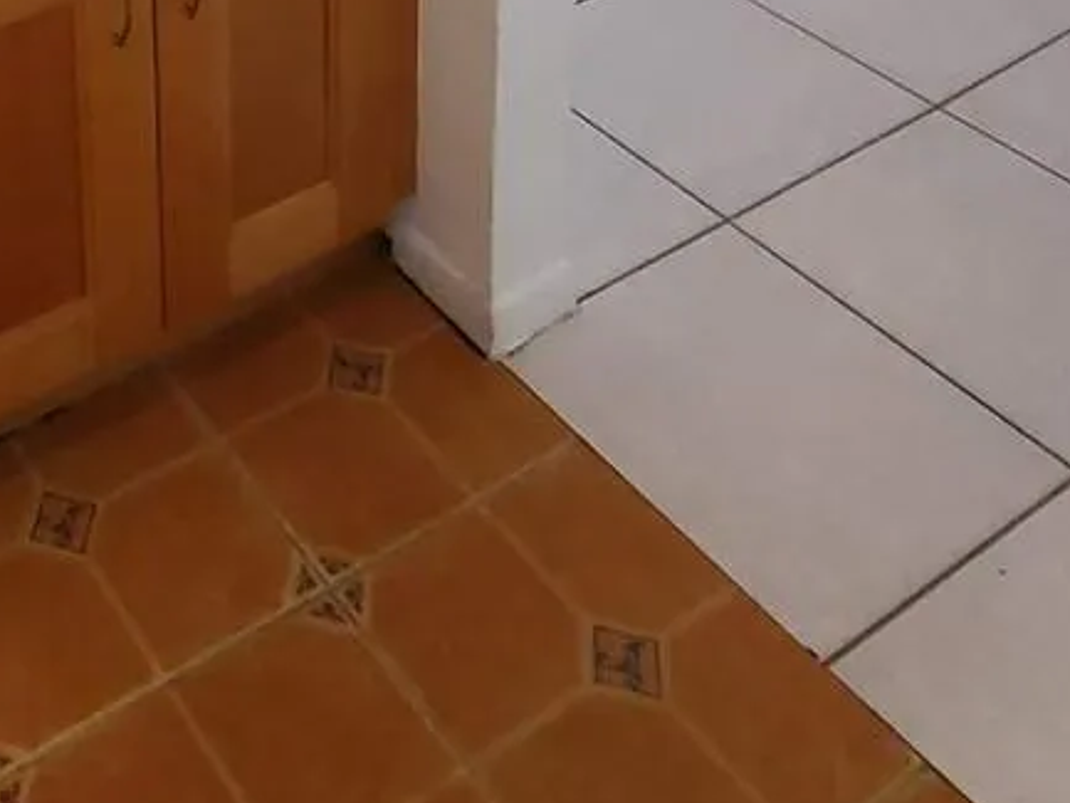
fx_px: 1484
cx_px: -20
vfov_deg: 22.1
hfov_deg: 35.5
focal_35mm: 48
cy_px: -544
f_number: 2.2
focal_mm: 2.2
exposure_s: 1/40
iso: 320
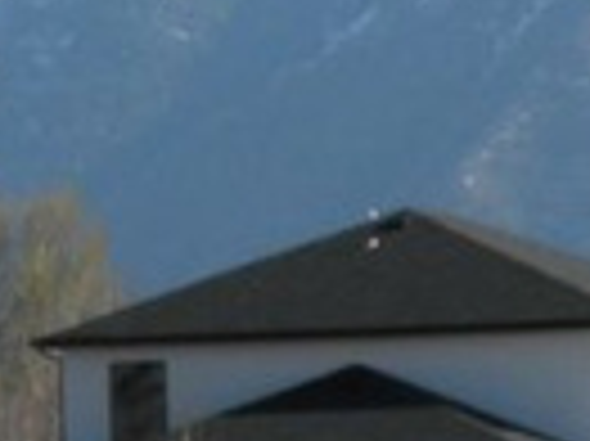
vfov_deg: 2.6
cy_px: 153
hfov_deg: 3.4
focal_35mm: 572
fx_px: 9740
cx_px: -527
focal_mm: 12.9
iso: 64
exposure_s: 1/640
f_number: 4
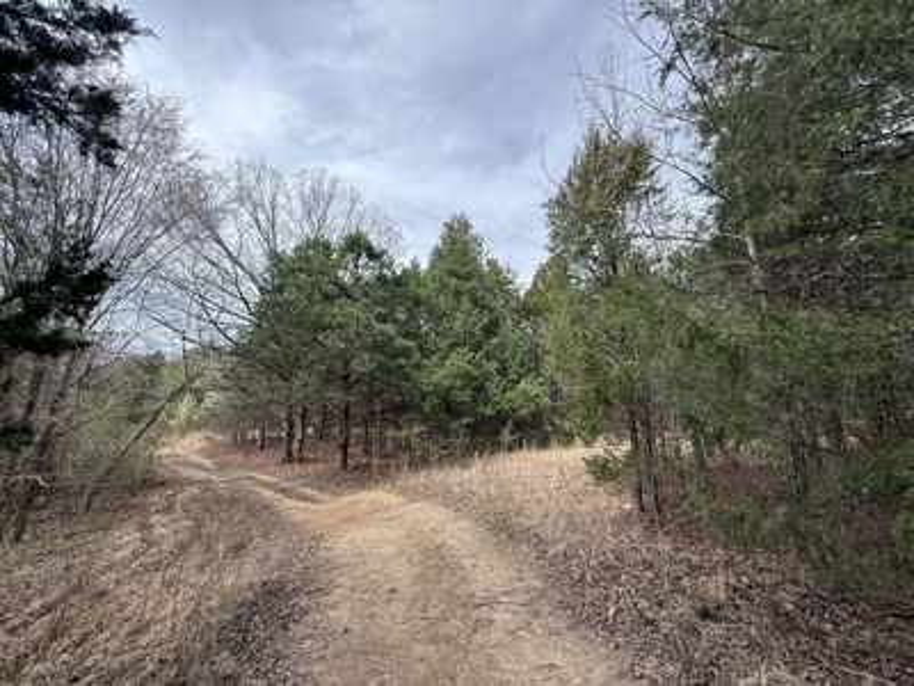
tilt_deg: +13.3
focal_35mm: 14
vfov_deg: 85.7
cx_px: 457
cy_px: 343
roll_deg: -0.8
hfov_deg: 102.1
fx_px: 370
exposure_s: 1/535
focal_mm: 2.22
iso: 64
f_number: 2.2
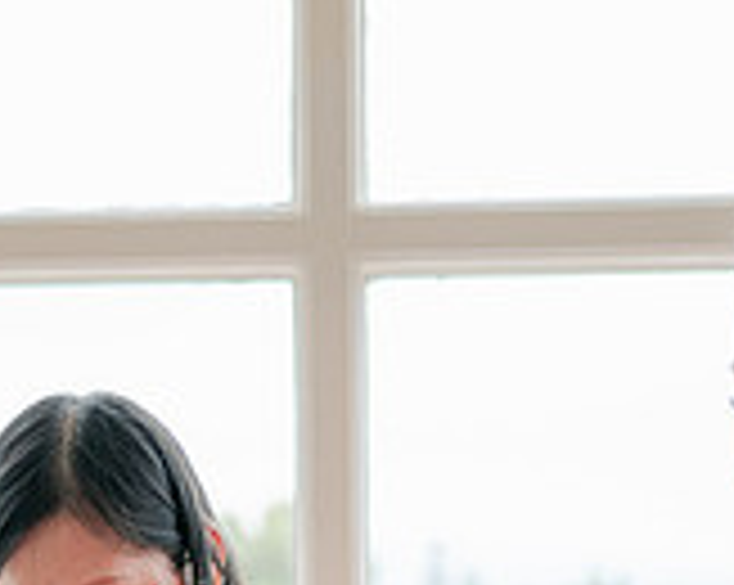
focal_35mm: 117
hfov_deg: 16.3
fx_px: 2539
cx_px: 122
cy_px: 639
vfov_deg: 12.9
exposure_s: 1/1000
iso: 100
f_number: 1.4
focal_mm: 35
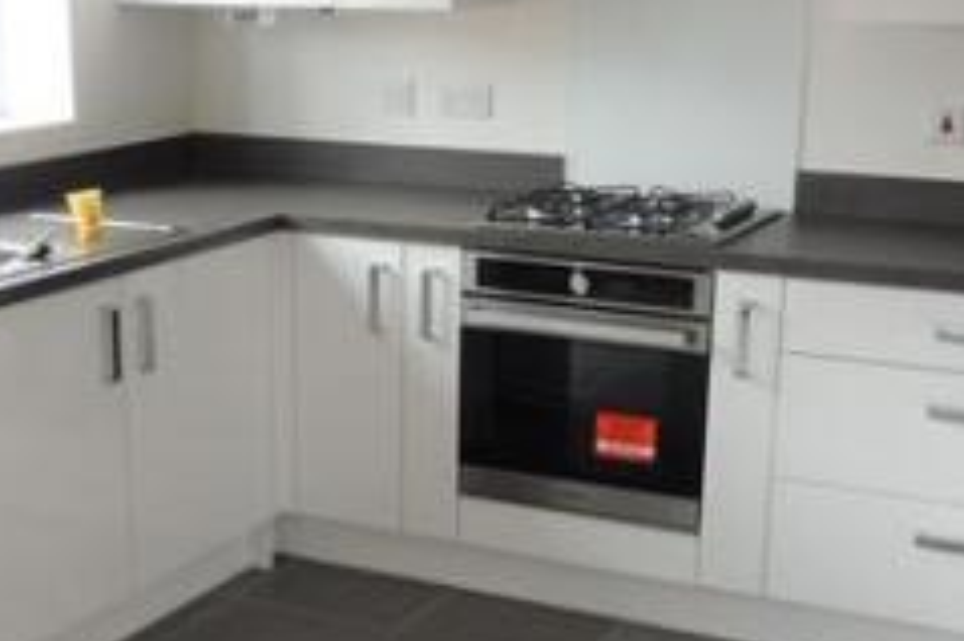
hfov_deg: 32.7
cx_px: 353
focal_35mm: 61
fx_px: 1632
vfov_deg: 22.1
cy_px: 450
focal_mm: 4.3
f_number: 3.3
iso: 160
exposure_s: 1/60
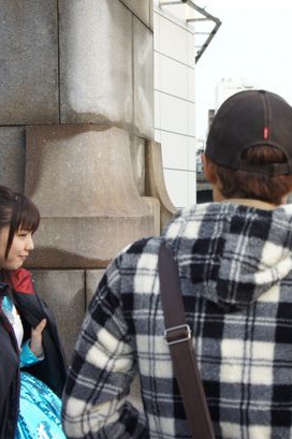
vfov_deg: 32.9
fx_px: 743
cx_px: 247
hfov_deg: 21.8
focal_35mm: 61
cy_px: 227
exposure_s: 1/250
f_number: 4.5
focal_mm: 26
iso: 320
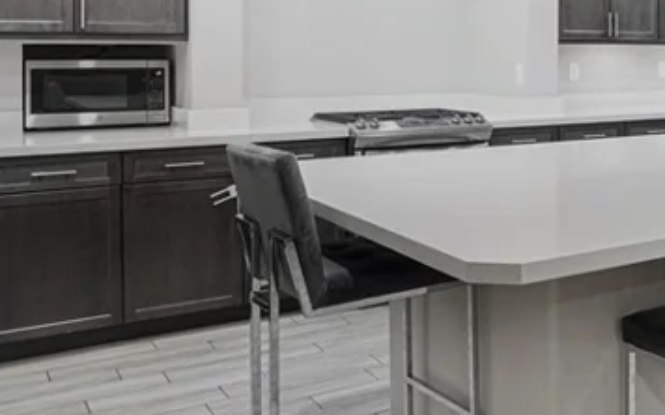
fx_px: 797
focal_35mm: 44
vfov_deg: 28.3
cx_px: 695
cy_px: 57
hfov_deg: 38.9
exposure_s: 1/2.5
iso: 400
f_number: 8
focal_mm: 10
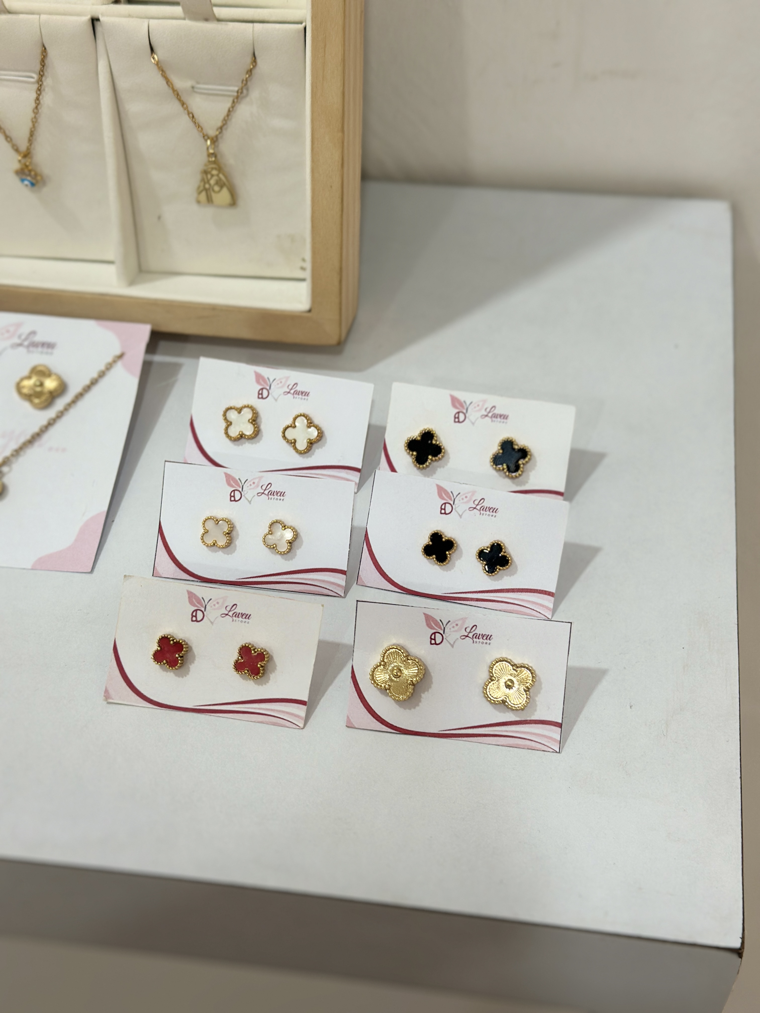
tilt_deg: -44.3
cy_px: 506
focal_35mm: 48
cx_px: 380
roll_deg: +0.5
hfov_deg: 30.3
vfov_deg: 39.7
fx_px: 1405
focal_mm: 6.86
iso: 80
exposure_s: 1/60
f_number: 1.78
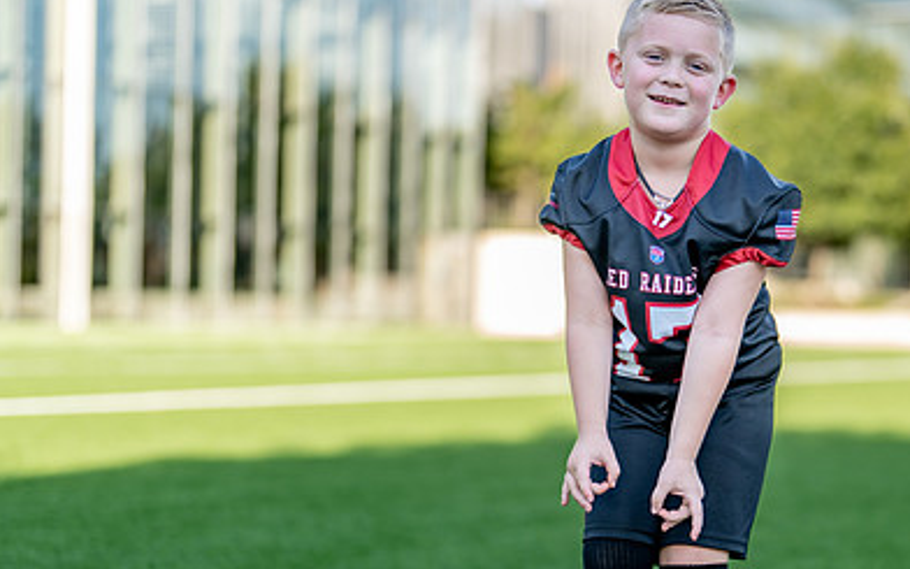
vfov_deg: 14.7
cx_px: 689
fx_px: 2207
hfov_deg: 23.1
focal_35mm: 89
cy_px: 356
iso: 100
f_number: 1.2
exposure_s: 1/1250
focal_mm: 50
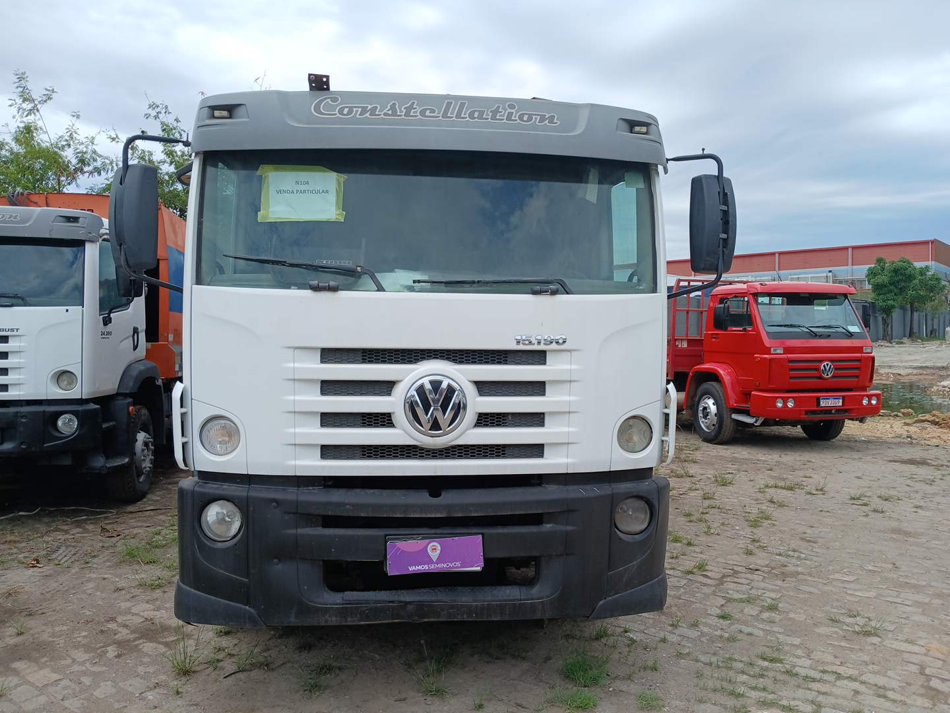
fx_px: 714
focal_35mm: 26
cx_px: 475
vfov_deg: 53.1
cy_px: 356
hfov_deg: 67.3
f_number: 1.8
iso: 20
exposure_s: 1/439
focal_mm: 3.98
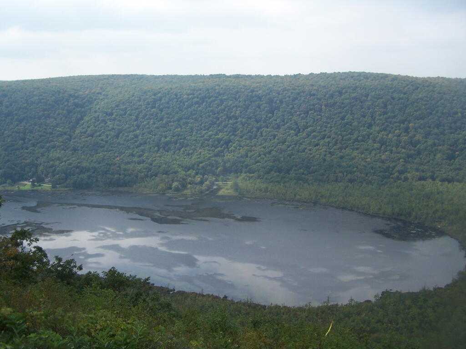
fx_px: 512
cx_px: 233
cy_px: 174
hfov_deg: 49.0
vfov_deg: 37.7
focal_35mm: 38
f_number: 2.8
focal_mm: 6.3
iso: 80
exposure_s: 1/1000
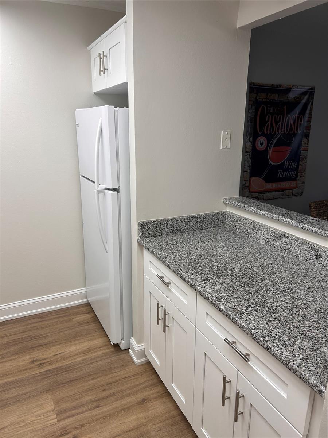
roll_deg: -0.8
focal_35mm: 26
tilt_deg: -15.1
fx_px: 328
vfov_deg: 67.3
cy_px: 219
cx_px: 164
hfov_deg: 53.1
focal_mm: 5.7
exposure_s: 1/120
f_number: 1.5
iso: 32
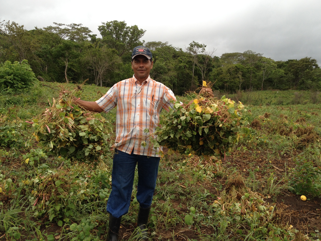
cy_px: 120
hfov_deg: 52.6
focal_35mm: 35
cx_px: 160
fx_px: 325
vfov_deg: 40.7
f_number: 2.4
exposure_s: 1/137
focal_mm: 4.28
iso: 50
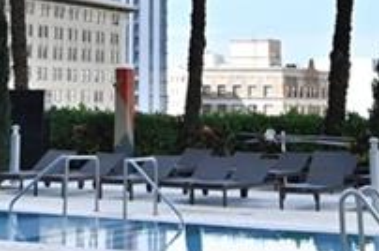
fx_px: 1167
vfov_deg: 10.5
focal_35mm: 111
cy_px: -359
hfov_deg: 18.4
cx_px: 116
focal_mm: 14
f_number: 5.6
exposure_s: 1/320
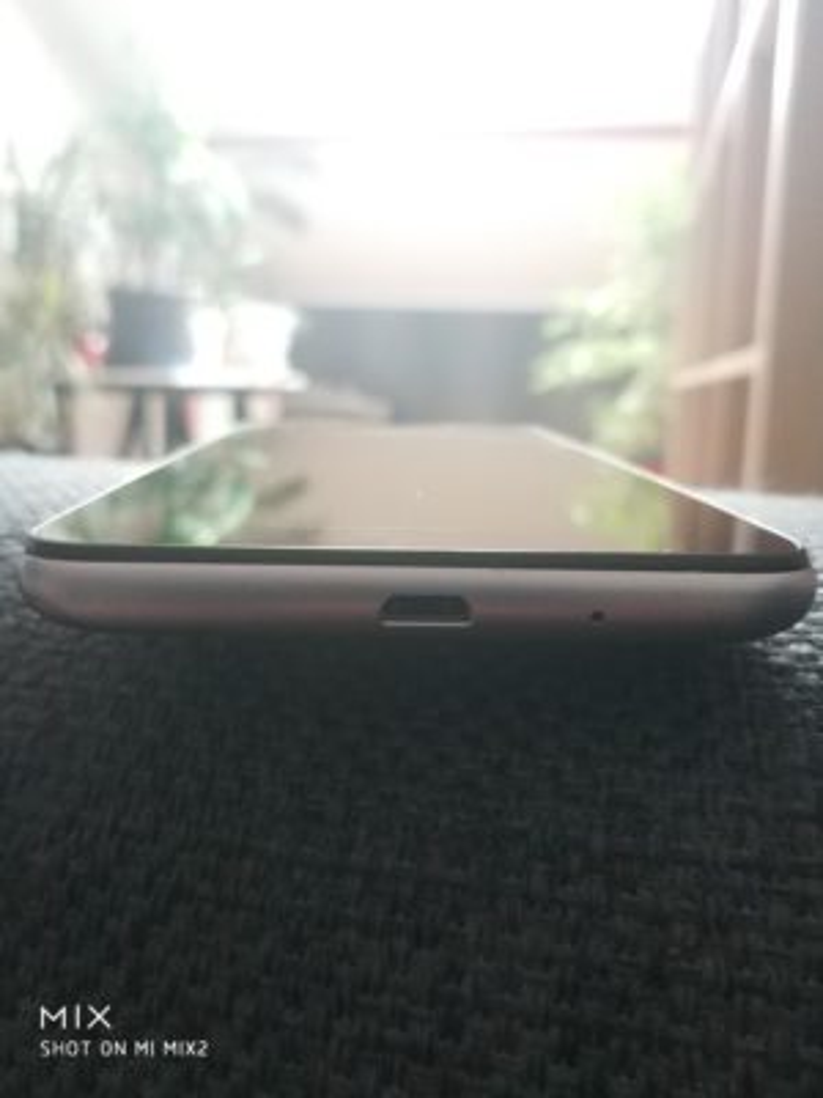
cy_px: 549
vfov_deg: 56.8
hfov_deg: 44.2
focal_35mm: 32
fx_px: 1014
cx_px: 412
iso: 802
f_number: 2
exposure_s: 1/14
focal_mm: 4.5
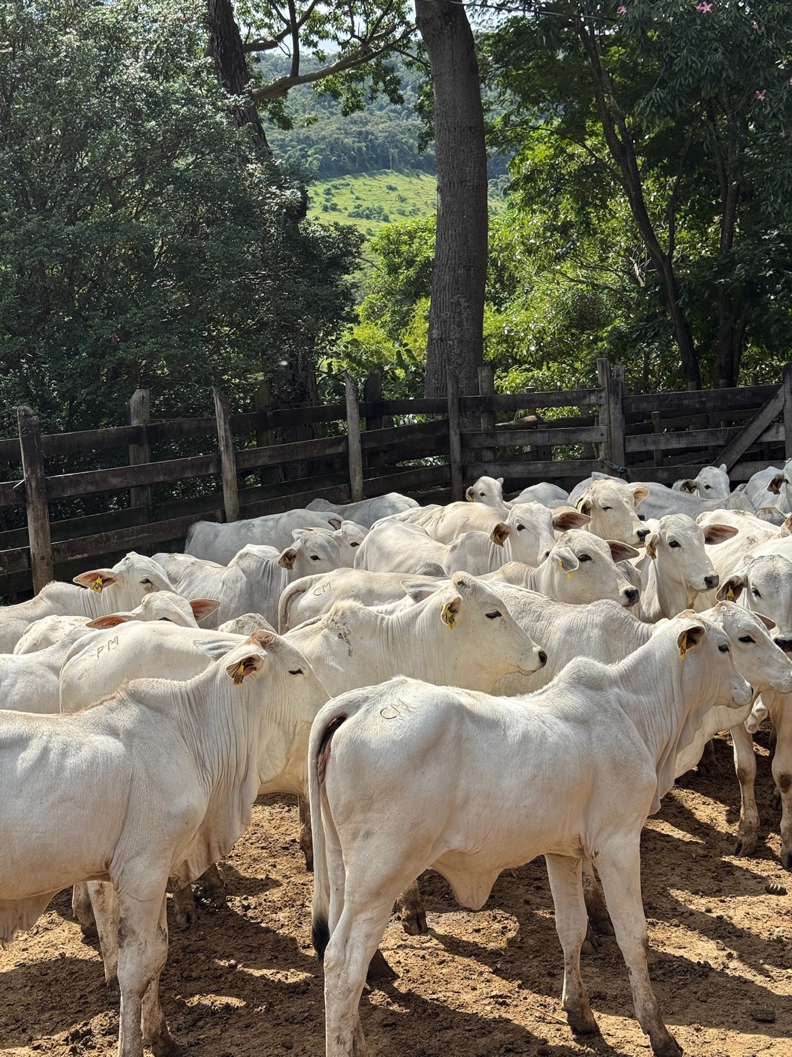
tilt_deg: -3.5
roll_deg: +2.5
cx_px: 396
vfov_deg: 39.7
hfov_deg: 30.3
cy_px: 528
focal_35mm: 48
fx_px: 1464
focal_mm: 6.76
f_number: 1.78
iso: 64
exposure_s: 1/3610
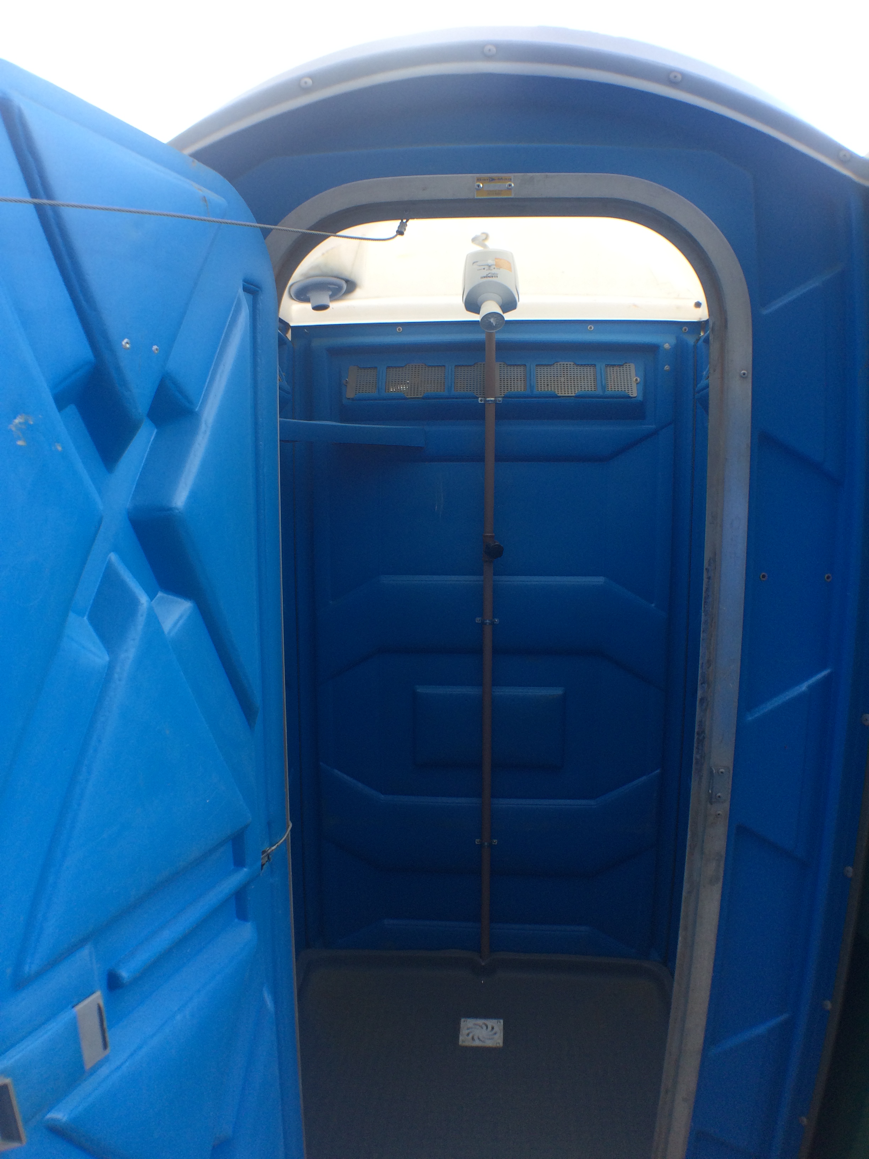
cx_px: 434
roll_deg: -0.1
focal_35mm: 29
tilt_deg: -7.5
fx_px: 971
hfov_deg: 48.2
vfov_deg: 61.7
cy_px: 580
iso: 32
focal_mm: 4.15
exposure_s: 1/237
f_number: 2.2
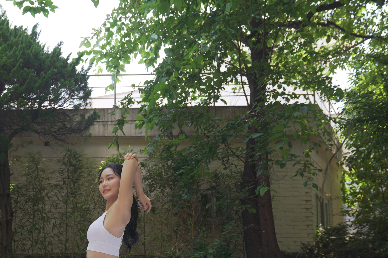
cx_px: 102
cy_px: 197
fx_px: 539
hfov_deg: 38.7
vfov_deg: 26.6
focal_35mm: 50
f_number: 4
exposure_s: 1/80
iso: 200
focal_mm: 32
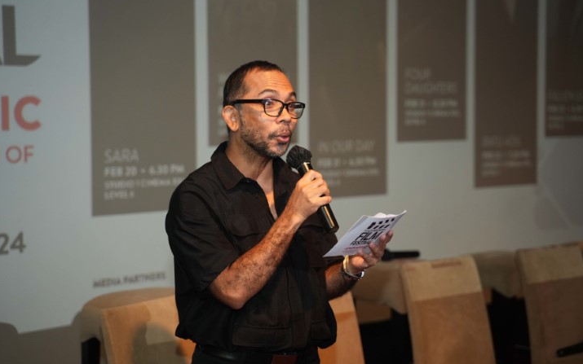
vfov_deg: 16.9
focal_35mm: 77
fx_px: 1224
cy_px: 176
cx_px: 291
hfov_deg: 26.8
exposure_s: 1/160
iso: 2000
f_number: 2.8
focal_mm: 75
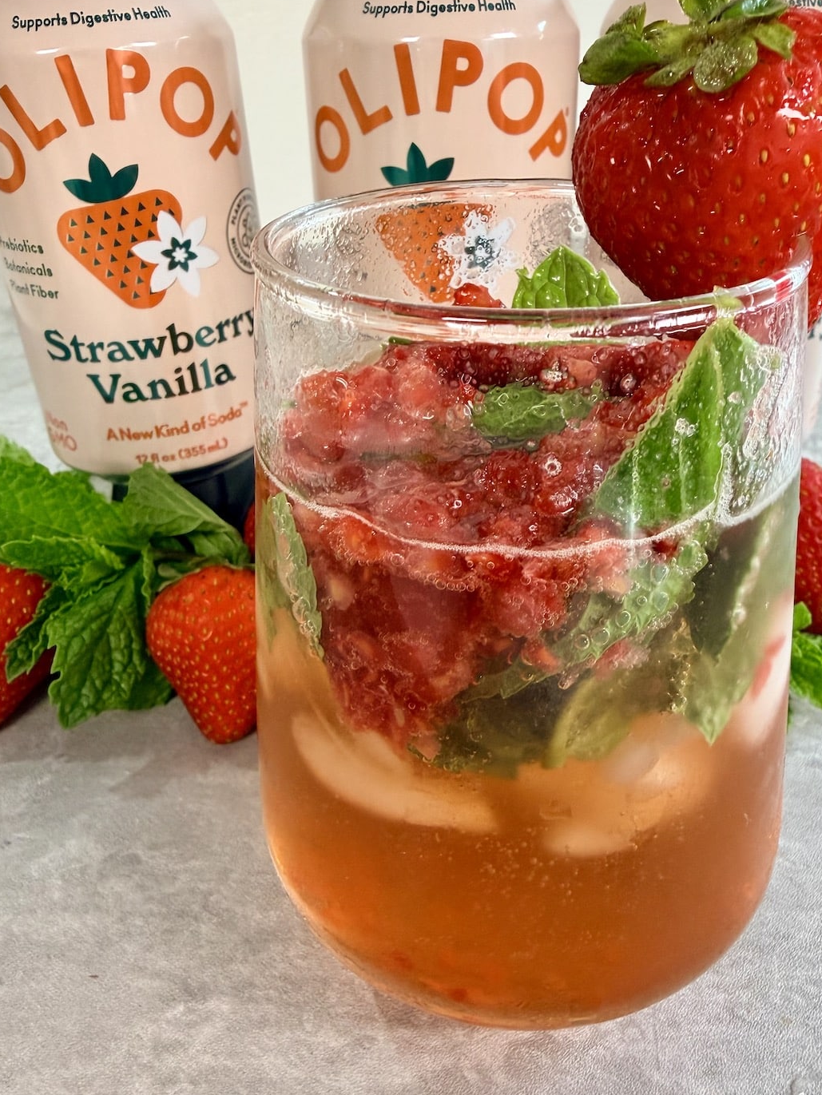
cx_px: 423
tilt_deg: -29.1
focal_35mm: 28
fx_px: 886
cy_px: 550
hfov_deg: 49.8
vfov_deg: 63.4
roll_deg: +1.2
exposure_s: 1/60
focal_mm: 2.22
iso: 200
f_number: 2.2
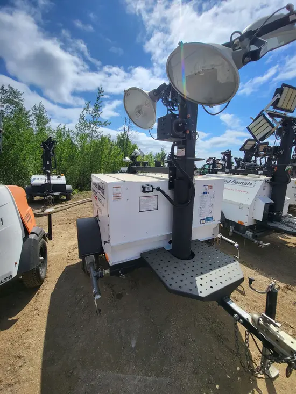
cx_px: 148
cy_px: 197
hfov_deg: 89.9
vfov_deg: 106.2
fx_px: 148
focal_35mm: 13
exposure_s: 1/1913
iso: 32
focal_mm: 1.74
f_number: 2.2
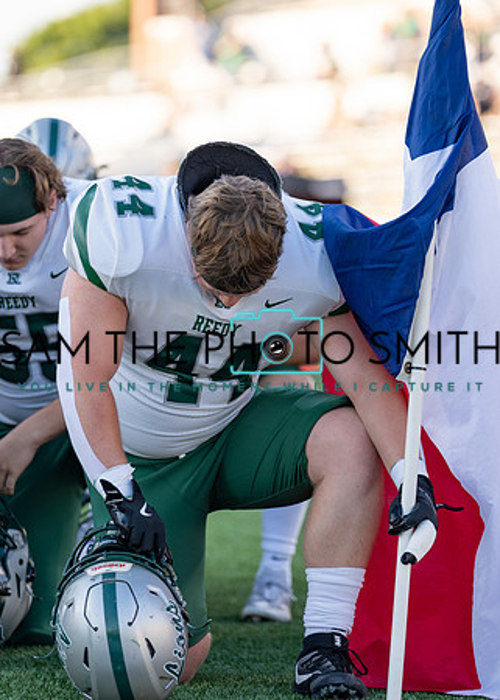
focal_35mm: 238
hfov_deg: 6.1
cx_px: 250
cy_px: 350
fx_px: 4729
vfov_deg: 8.5
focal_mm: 162
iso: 200
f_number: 2.8
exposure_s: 1/500
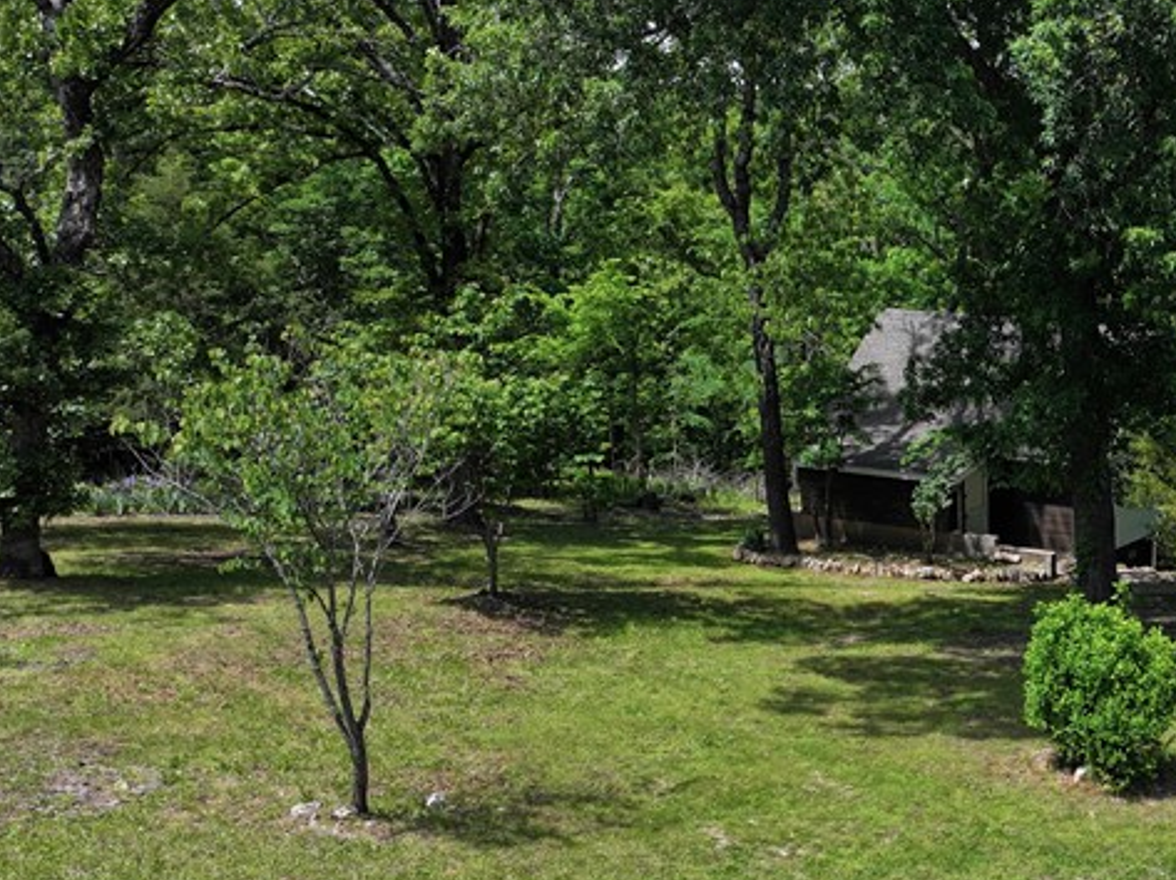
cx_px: 1131
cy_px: 556
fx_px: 1765
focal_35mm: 52
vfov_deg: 27.9
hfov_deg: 34.1
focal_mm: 12.29
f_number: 2.8
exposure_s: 1/2000
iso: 130
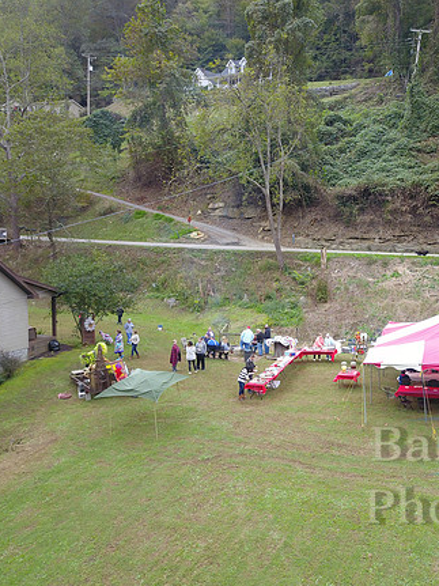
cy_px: 294
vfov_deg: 52.6
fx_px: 592
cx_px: 344
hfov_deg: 39.3
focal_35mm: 35
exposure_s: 1/137
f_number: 2.2
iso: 100
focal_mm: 4.7
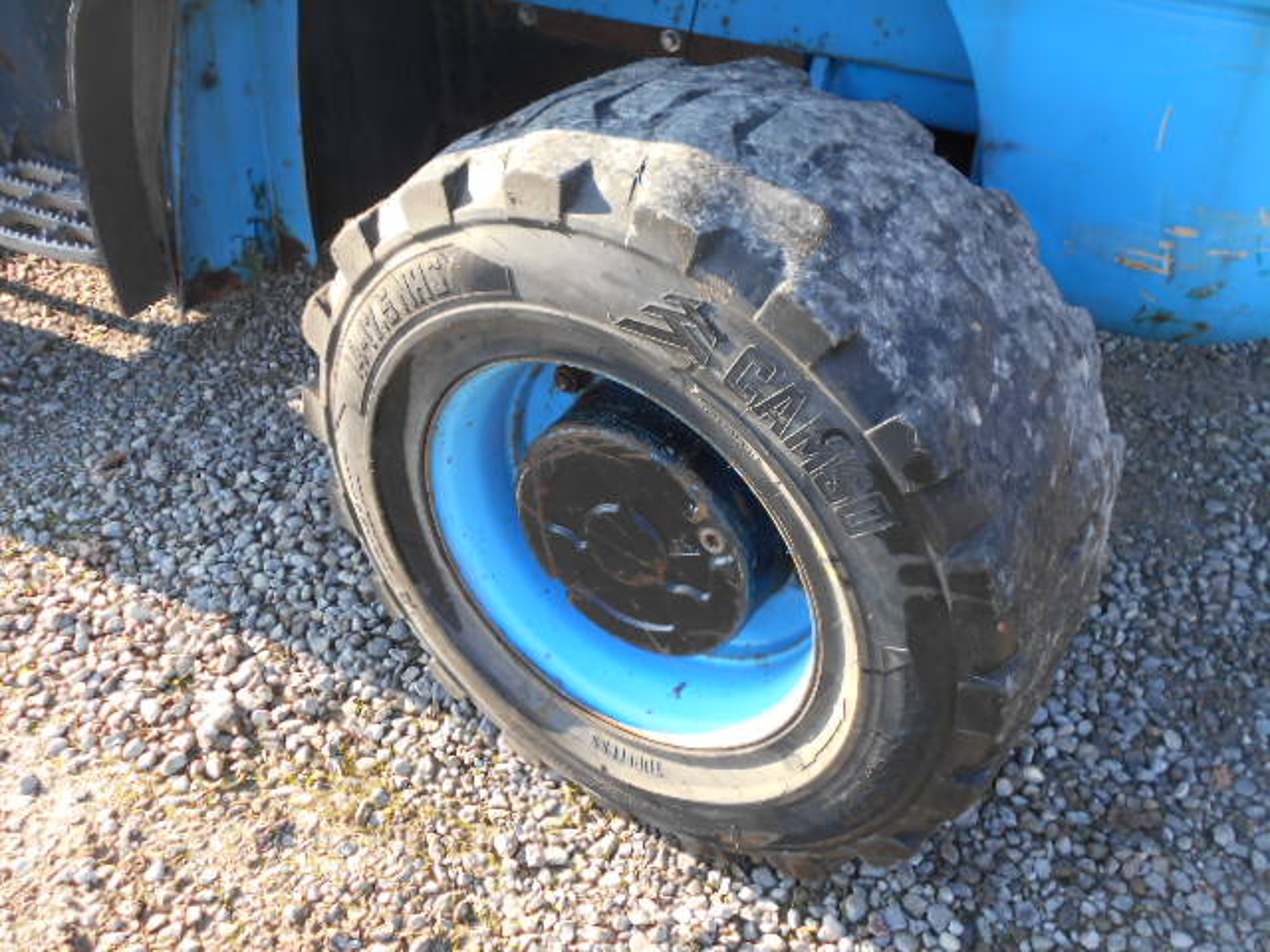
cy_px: 476
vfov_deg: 41.8
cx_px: 635
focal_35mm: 34
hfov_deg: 54.0
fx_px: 1247
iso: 80
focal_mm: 5.8
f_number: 3.6
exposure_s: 1/80
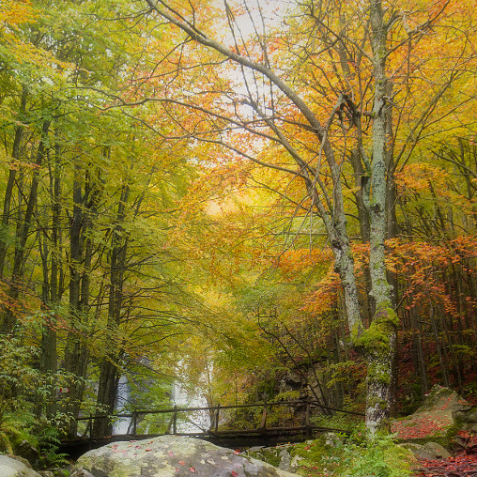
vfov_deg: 32.6
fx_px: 748
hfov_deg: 35.2
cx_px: 192
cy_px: 474
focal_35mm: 48
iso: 110
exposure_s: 1/5
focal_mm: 14
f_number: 9
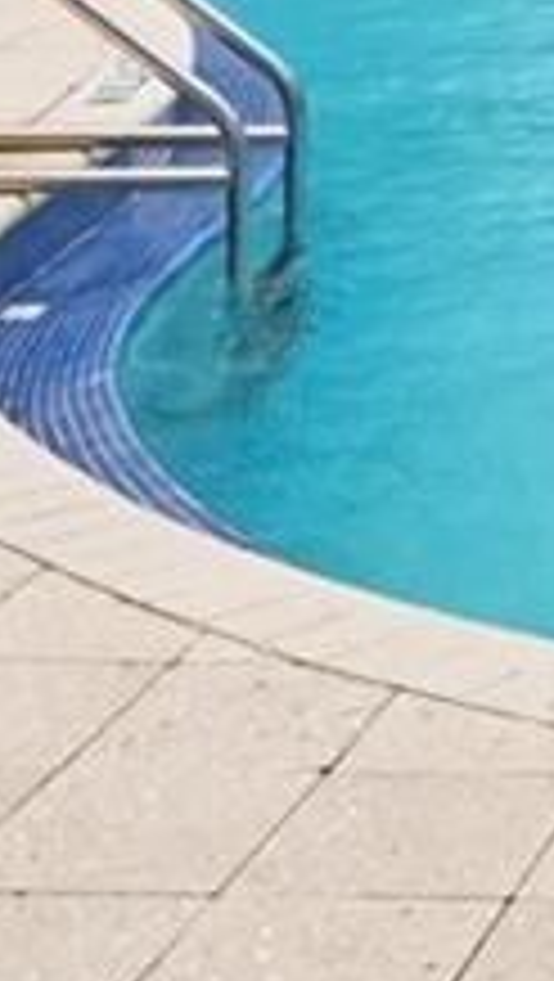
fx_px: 3205
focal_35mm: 123
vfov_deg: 15.7
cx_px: 1365
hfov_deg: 8.9
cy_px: -598
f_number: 22
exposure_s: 1/500
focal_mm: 16
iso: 1250
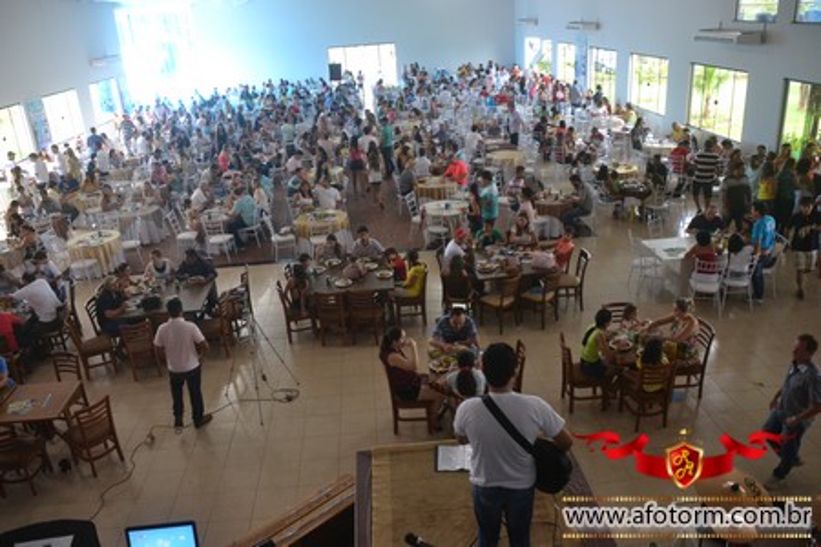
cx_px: 410
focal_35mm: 30
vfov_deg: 43.6
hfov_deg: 61.9
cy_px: 274
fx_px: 684
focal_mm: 20
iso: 1100
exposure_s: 1/60
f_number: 3.5
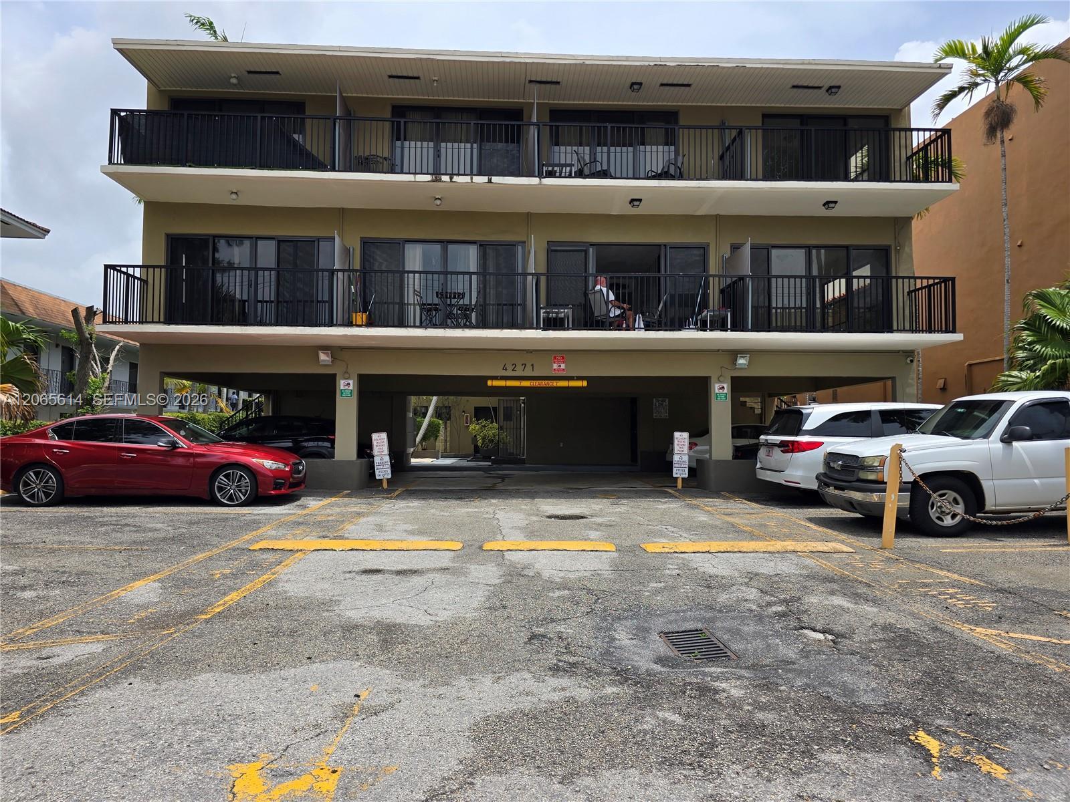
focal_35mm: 23
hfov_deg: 73.9
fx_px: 711
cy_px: 401
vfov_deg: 58.9
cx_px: 535
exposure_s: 1/871
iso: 12
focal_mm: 6.3
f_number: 1.7
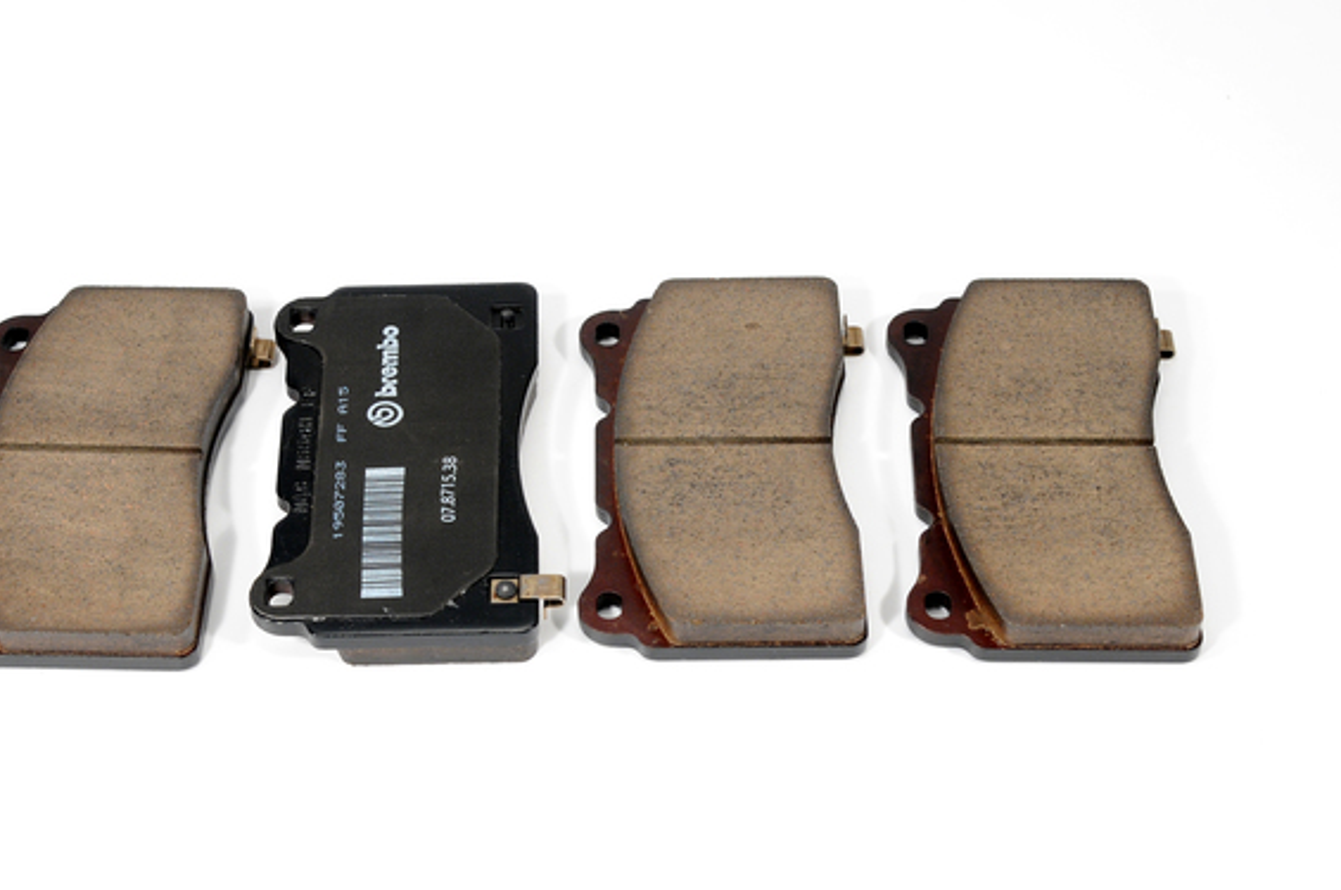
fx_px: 2529
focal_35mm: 68
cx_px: 591
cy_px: 473
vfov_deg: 20.0
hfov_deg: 29.7
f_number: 6.3
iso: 400
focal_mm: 40
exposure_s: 1/125
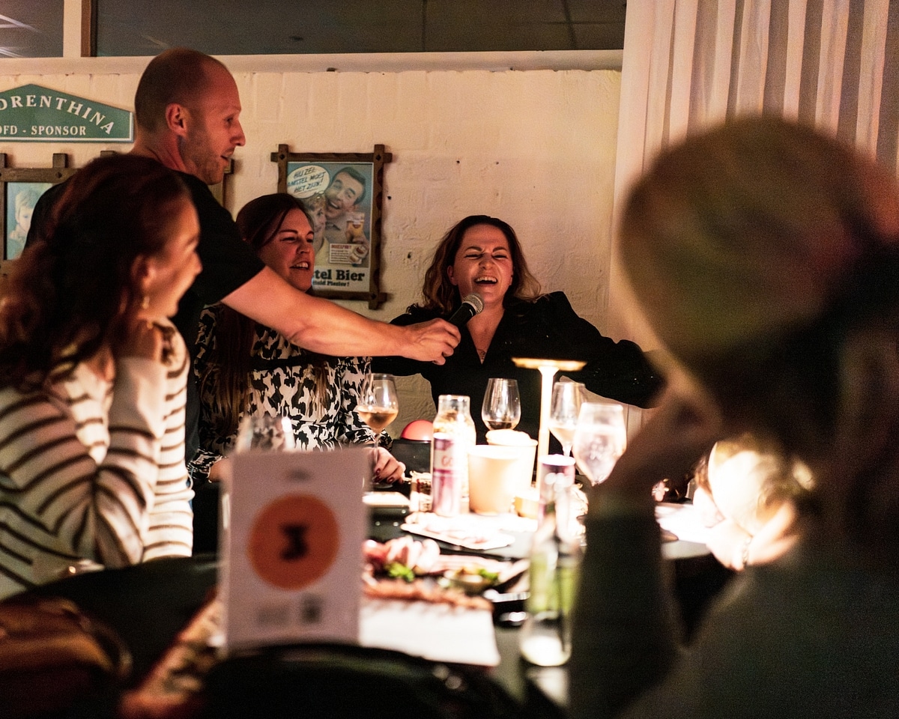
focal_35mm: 40
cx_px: 359
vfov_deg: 37.4
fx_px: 1062
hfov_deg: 45.6
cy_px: 359
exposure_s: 1/400
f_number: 1.4
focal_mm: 35
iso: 12800
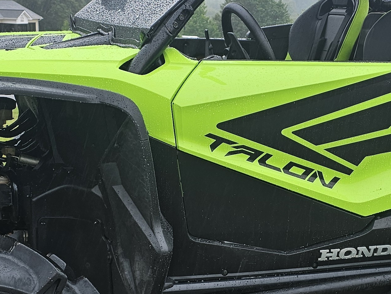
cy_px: 205
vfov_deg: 20.1
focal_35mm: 73
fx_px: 825
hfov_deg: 26.5
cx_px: 275
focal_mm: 6.3
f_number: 1.7
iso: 32
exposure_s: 1/180
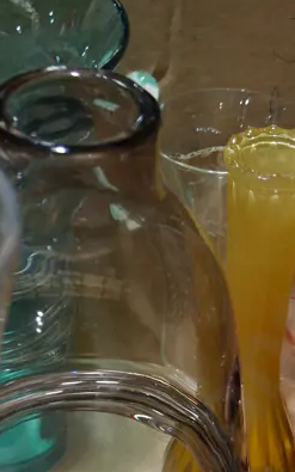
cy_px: 556
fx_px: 990
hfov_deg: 16.9
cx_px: 121
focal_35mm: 77
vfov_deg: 24.5
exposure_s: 1/100
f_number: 3.5
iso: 200
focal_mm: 14
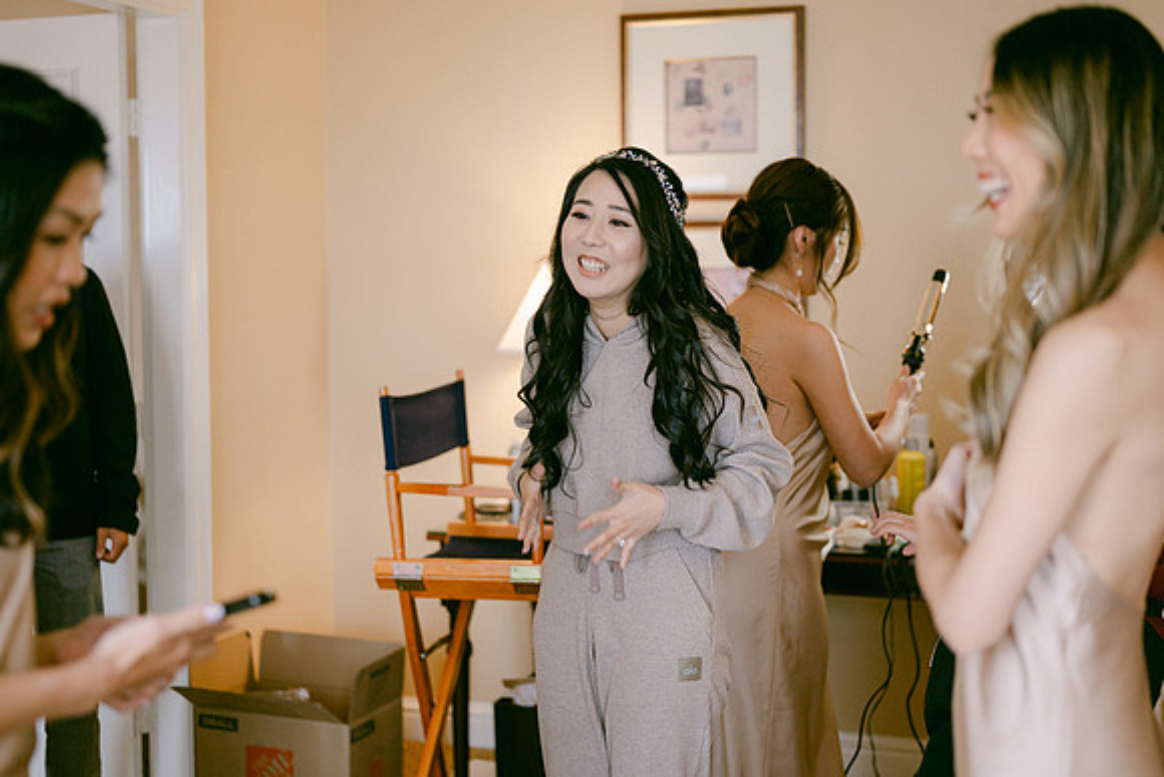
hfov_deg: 38.8
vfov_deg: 26.5
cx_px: 582
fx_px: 1652
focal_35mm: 51
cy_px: 388
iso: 400
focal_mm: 50
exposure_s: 1/400
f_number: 1.8
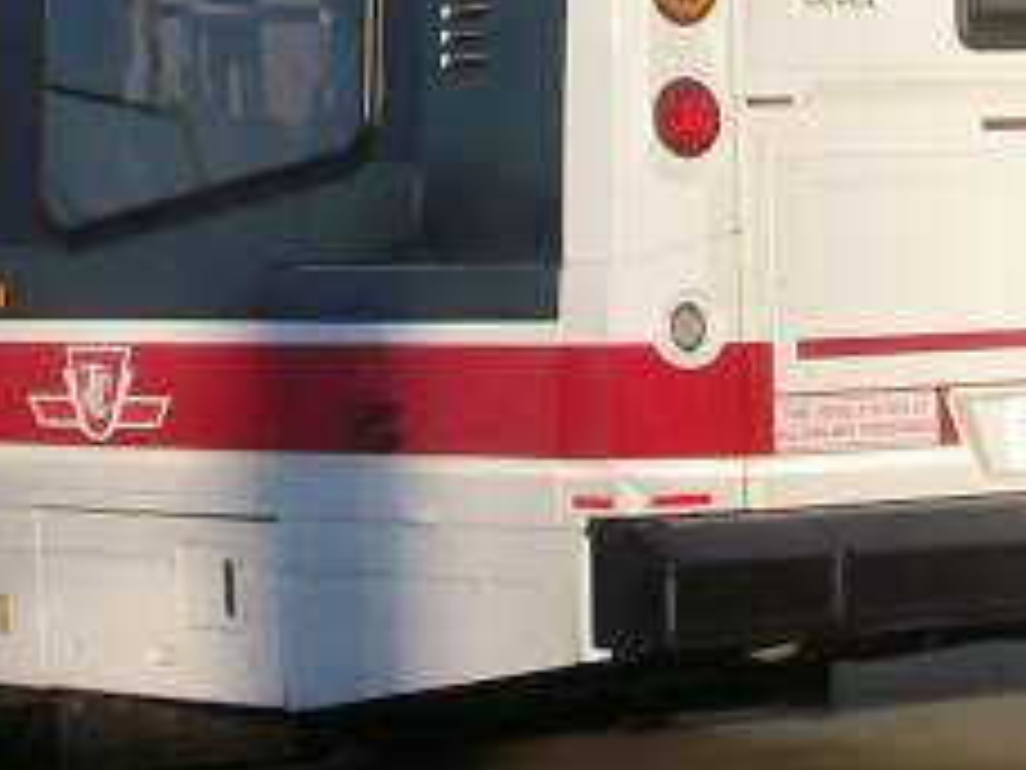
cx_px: 248
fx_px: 5987
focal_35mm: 202
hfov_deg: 9.8
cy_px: 234
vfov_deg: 7.3
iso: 80
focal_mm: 7.6
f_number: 3
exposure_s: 1/607
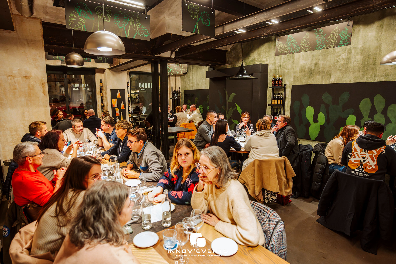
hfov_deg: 84.1
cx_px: 191
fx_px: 219
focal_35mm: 20
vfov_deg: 62.0
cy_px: 130
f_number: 2.8
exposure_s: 1/125
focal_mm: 19
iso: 5000
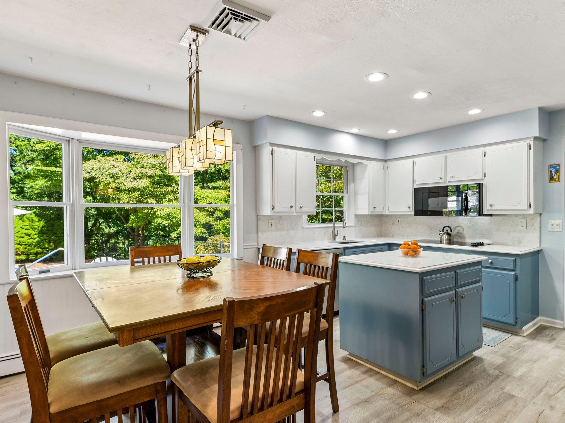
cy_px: 211
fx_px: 326
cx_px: 308
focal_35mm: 20
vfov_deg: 66.0
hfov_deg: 81.5
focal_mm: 18
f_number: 9
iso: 200
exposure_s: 1/15
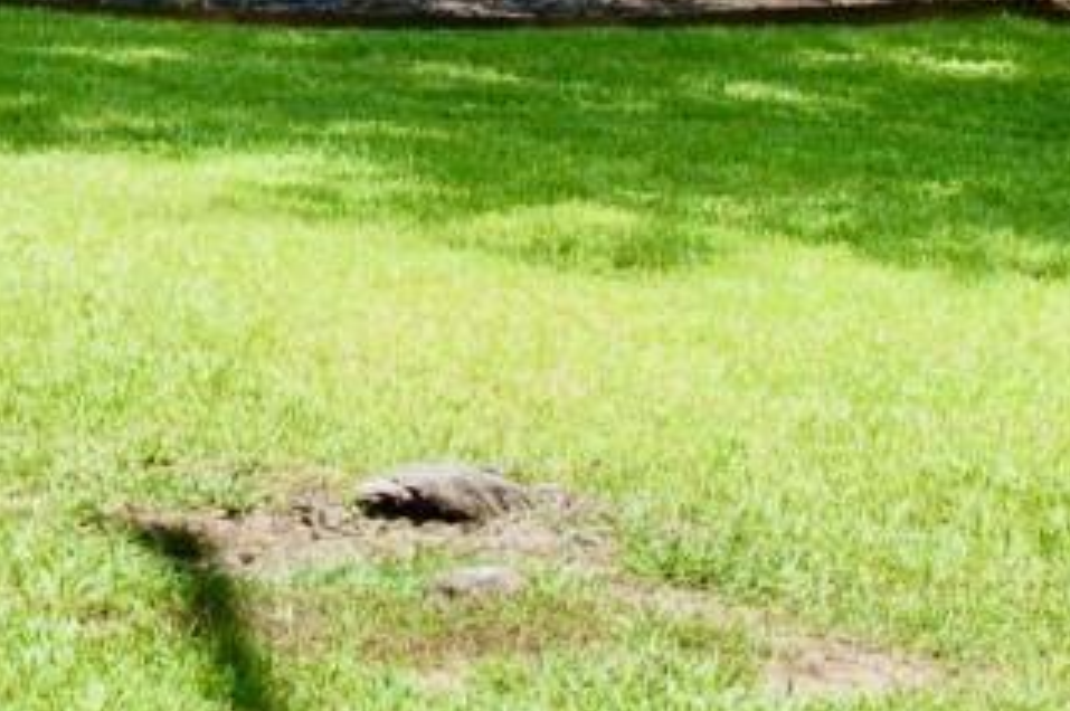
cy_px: -208
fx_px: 4988
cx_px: -44
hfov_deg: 12.1
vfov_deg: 8.1
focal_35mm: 168
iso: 250
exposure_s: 1/160
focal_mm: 22
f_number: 13
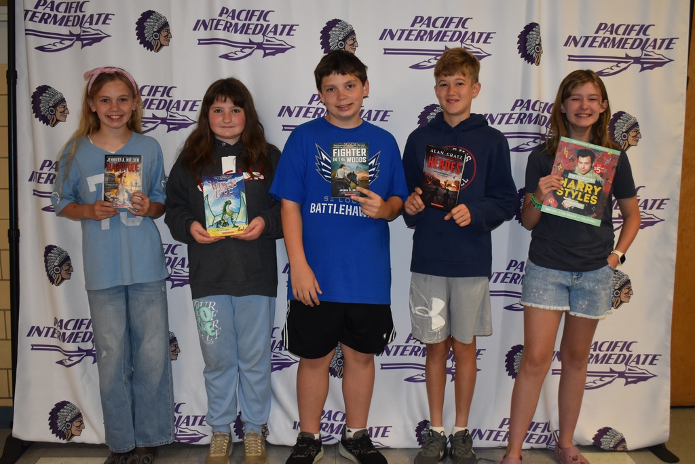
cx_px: 348
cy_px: 232
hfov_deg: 46.4
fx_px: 811
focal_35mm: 42
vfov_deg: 31.9
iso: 800
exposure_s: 1/100
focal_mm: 28
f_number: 4.2
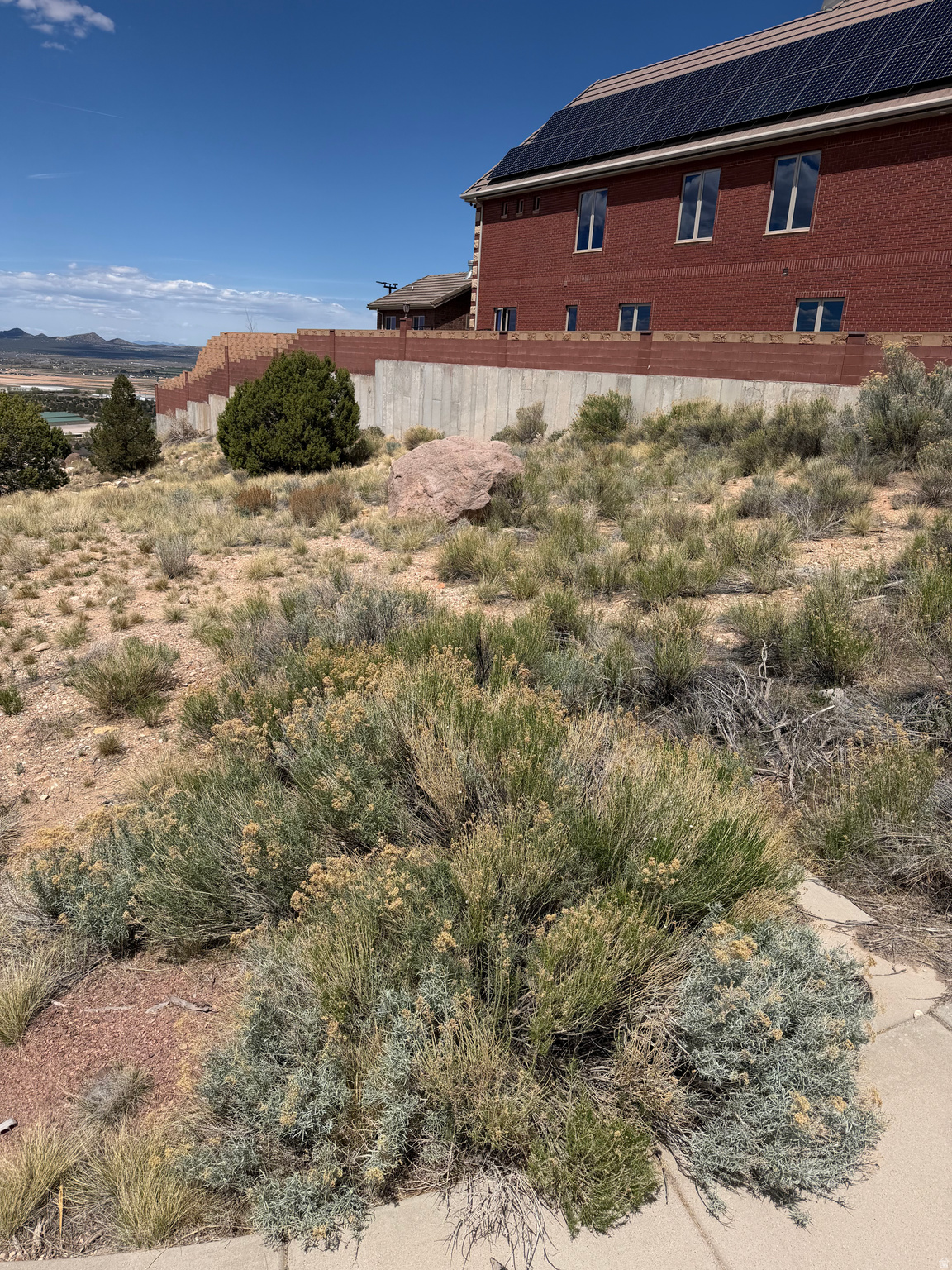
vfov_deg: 71.6
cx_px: 476
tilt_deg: -16.4
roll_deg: -4.4
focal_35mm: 24
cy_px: 635
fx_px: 880
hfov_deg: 56.8
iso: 80
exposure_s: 1/9091
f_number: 1.78
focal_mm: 6.76
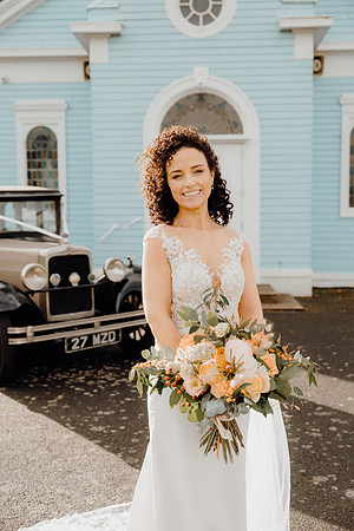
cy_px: 266
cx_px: 177
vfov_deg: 46.4
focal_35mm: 42
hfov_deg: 31.9
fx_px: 619
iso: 125
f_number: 3.5
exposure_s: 1/500
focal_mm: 42
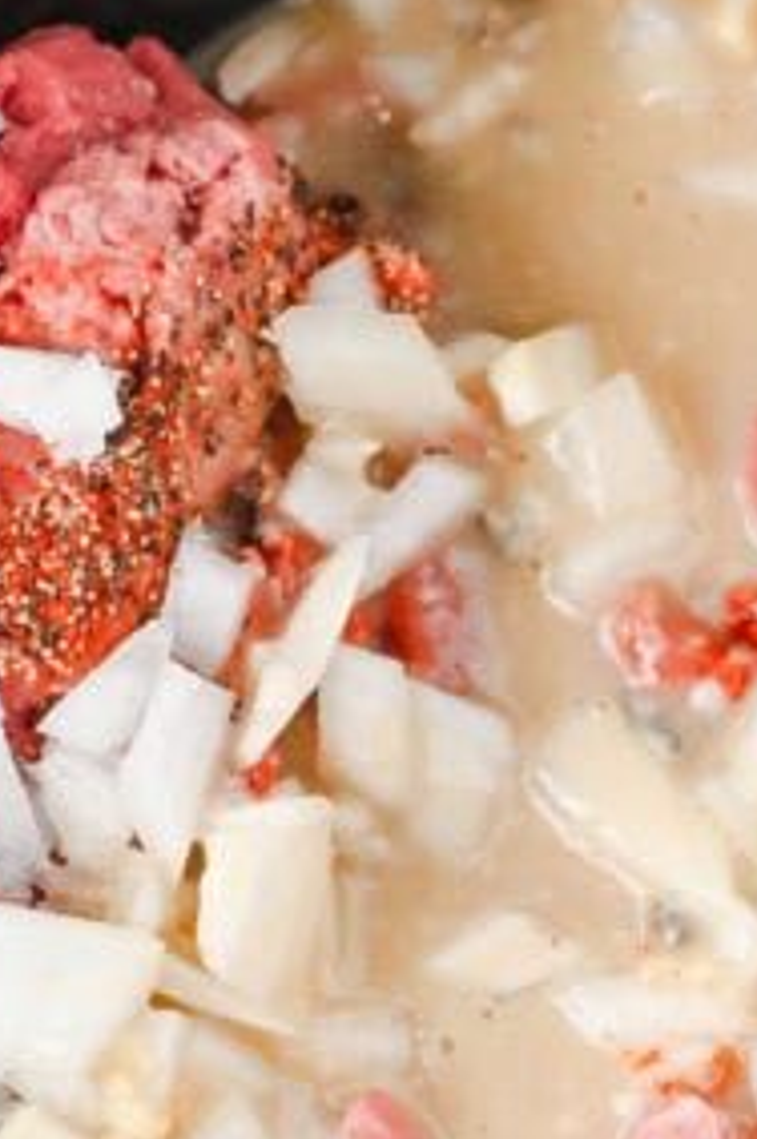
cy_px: 954
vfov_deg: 11.3
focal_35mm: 181
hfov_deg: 7.6
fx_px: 5723
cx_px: 409
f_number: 4
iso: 800
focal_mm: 50
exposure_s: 1/125
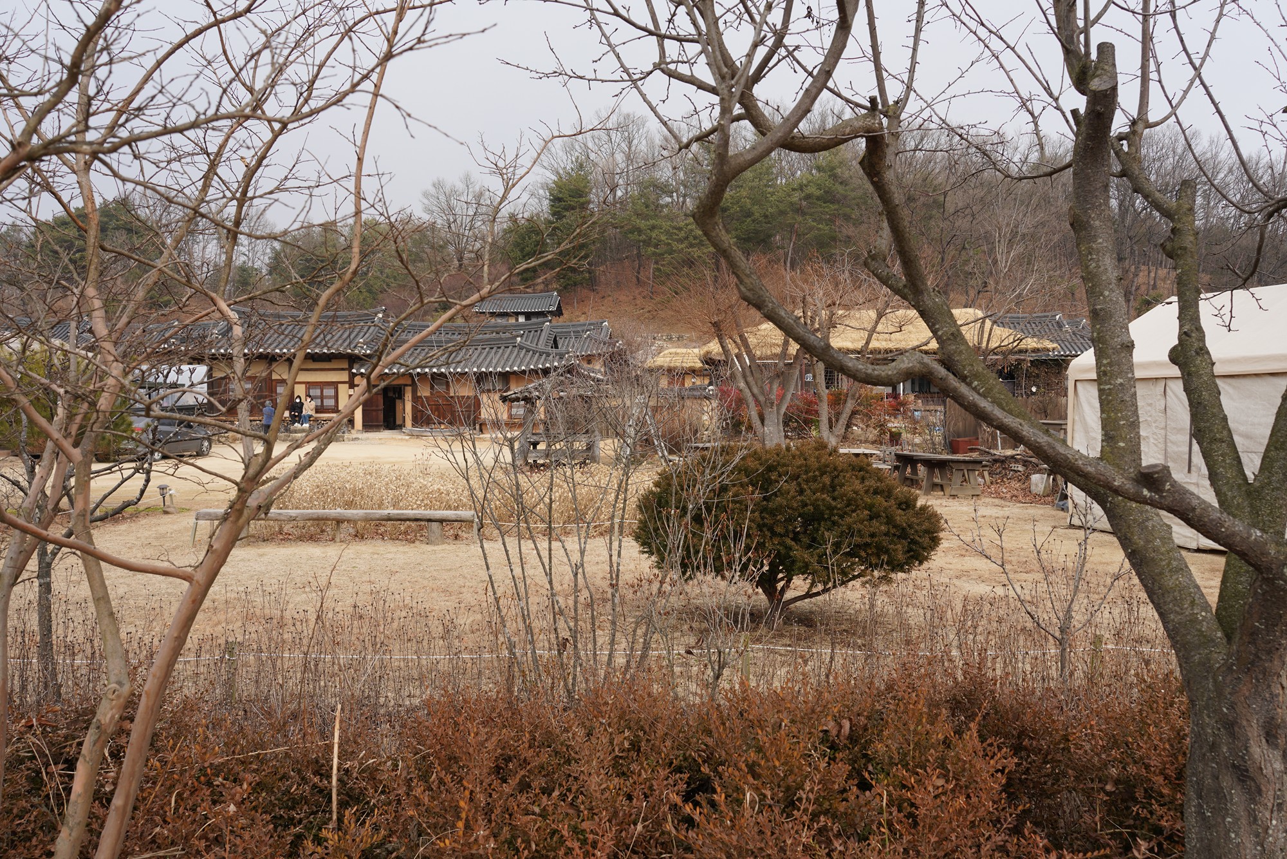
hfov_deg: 65.5
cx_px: 644
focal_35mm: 28
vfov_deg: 46.4
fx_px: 1001
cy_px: 430
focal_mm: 28
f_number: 9
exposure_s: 1/100
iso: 200
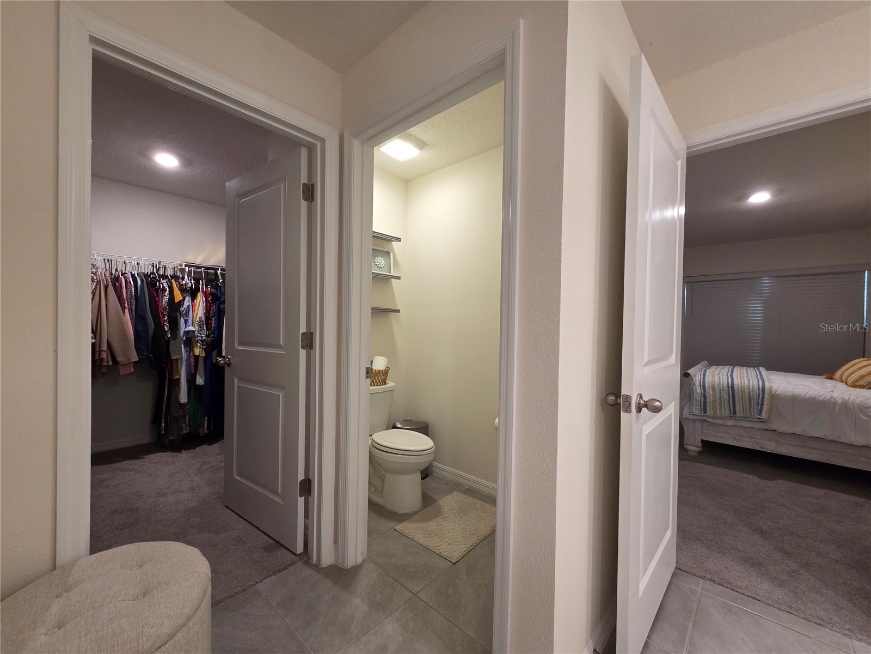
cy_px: 327
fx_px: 327
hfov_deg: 106.2
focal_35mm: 13
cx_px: 436
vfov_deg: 89.9
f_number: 2.2
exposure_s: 1/60
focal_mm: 2.2
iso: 250
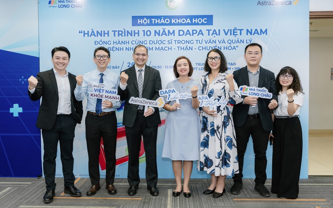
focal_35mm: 33
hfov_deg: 58.2
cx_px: 165
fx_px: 299
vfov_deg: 38.4
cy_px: 101
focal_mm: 31.9
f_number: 3.5
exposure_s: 1/160
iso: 1000
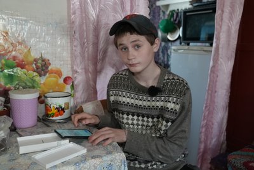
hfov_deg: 49.5
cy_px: 85
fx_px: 275
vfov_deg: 34.2
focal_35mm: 39
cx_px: 127
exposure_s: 1/160
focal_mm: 39
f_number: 4
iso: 8000
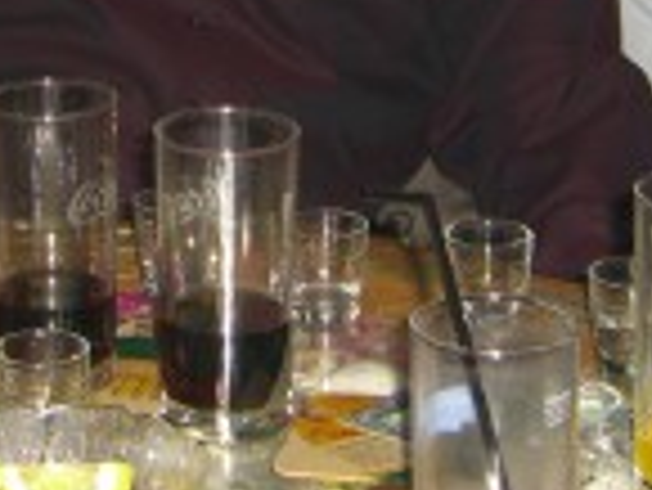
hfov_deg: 12.5
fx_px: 2960
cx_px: 175
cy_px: -207
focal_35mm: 157
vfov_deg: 9.3
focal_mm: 7.9
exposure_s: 1/60
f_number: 2.8
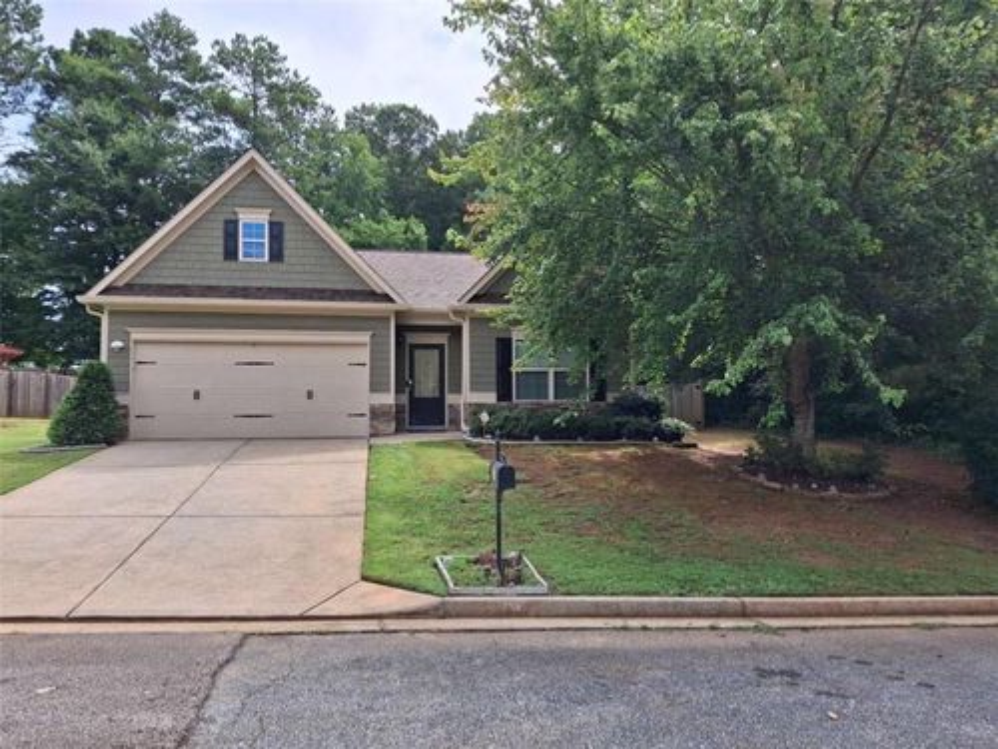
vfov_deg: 54.9
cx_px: 499
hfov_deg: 69.4
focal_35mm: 25
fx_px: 721
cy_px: 374
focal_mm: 4.69
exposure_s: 1/1044
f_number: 1.8
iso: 25
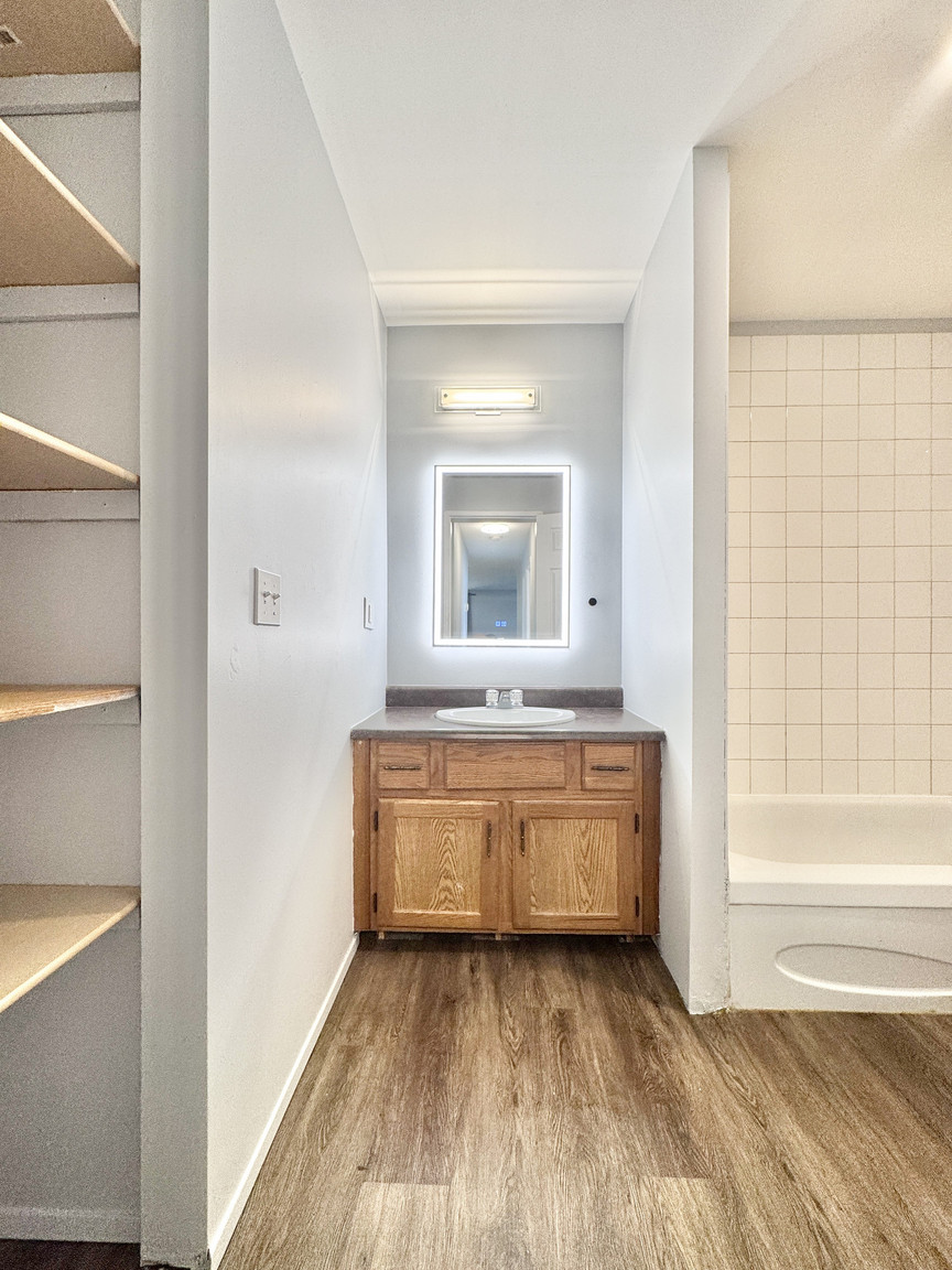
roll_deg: -0.3
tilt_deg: +0.8
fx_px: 513
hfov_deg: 85.7
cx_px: 476
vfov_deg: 102.1
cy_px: 635
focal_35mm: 14
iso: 100
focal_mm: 2.22
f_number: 2.2
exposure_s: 1/120
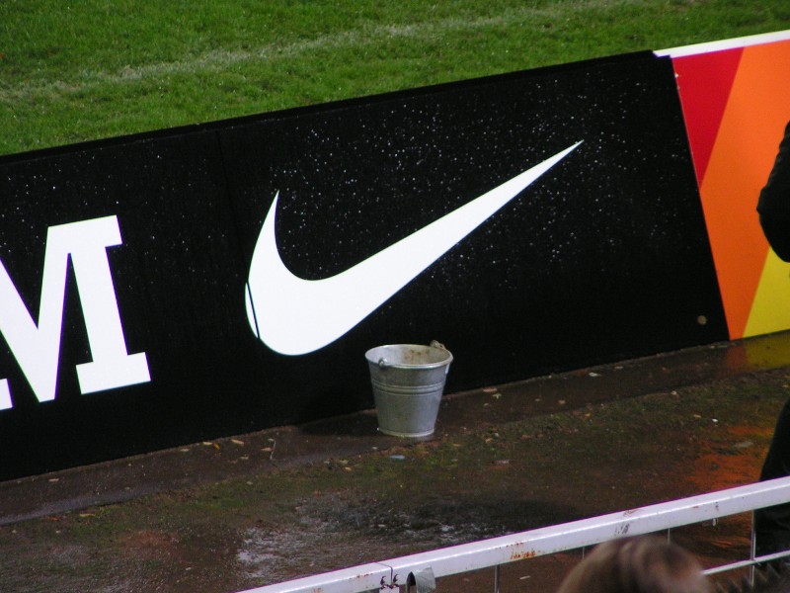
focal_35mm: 380
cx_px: 395
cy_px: 296
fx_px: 8672
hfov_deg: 5.2
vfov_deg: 3.9
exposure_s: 1/30
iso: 200
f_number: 3.5
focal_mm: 58
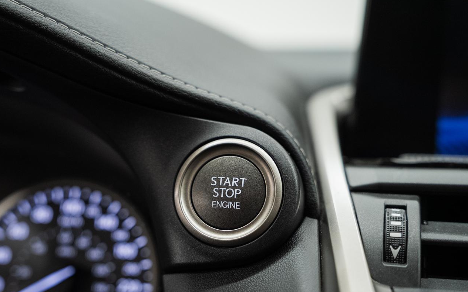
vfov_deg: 24.4
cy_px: 167
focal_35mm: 53
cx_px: 232
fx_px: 676
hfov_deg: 38.2
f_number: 3.2
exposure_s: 1/60
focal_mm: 45.7
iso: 1000
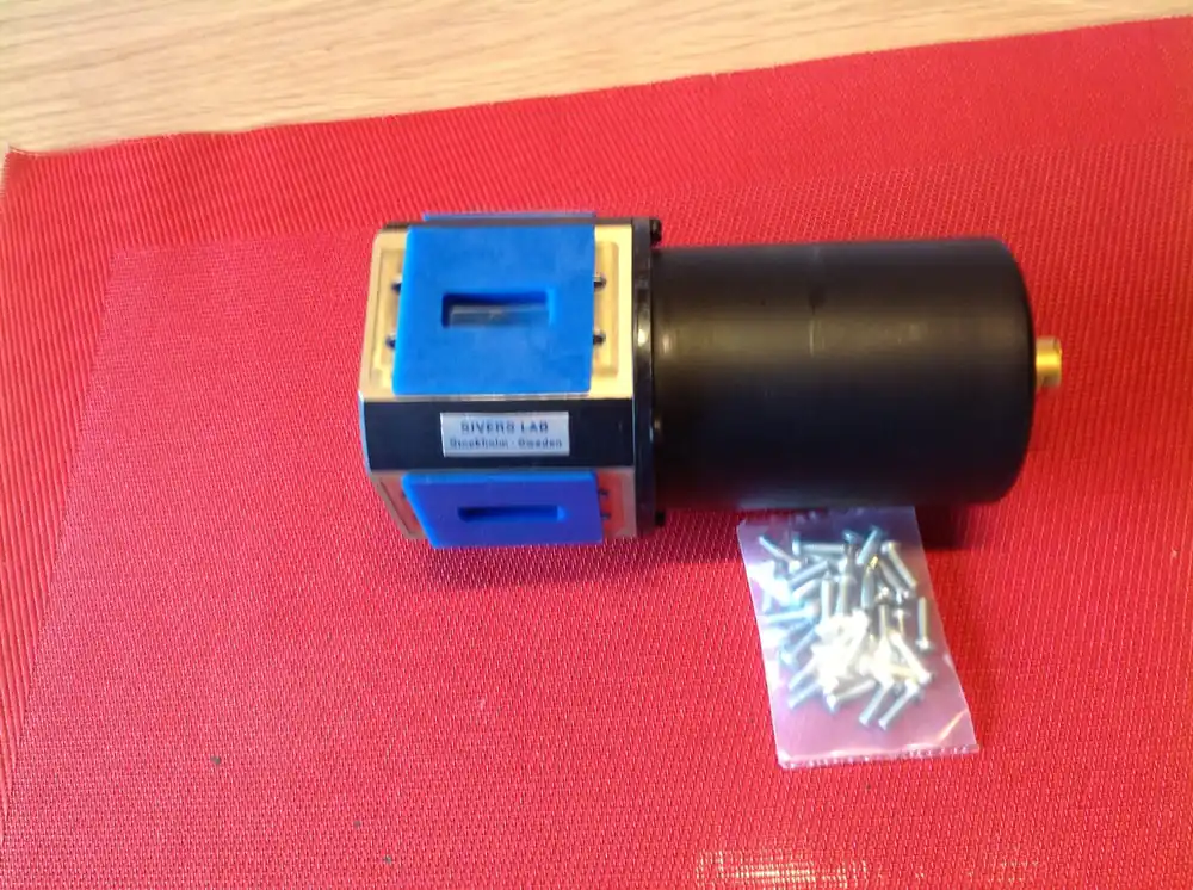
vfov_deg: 40.6
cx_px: 596
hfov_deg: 52.7
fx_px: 1204
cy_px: 445
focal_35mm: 35
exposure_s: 1/15
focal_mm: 4.28
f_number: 2.4
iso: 100
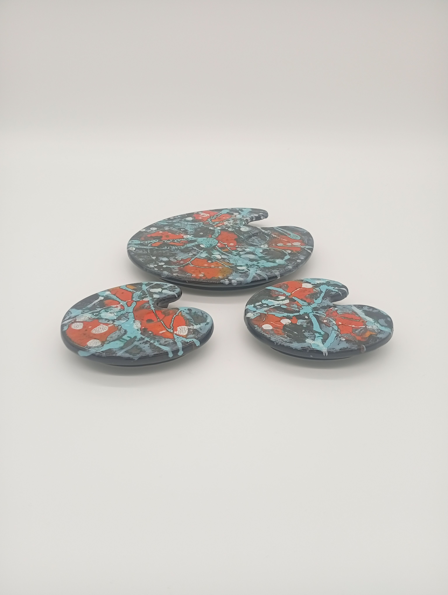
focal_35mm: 27
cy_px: 298
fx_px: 465
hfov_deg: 51.5
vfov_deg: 65.2
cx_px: 224
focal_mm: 3.98
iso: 69
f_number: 1.8
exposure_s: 1/100
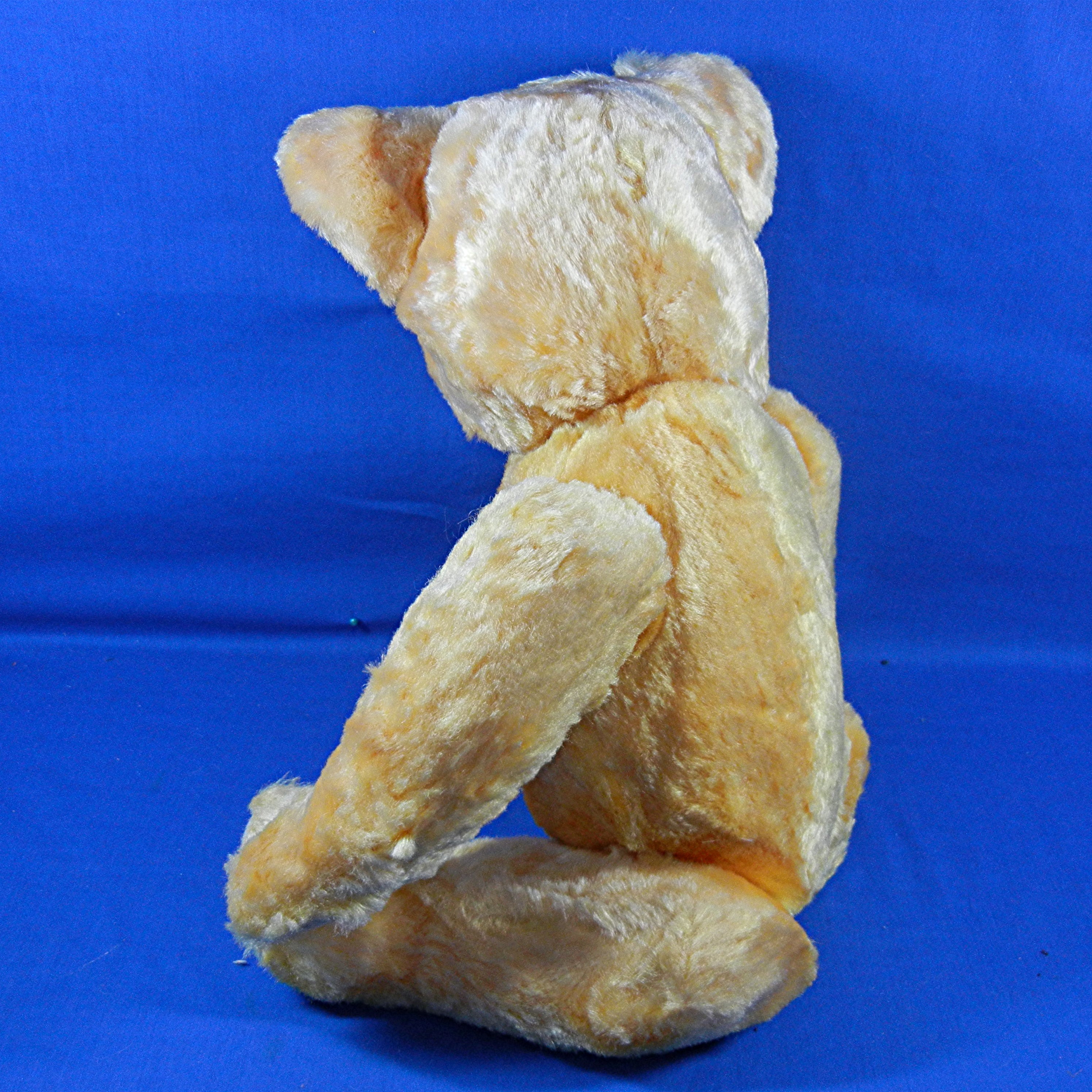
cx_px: 589
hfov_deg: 36.8
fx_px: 1642
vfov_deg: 36.8
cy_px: 546
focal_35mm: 46
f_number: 3.7
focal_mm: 7.1
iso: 226
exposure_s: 1/30
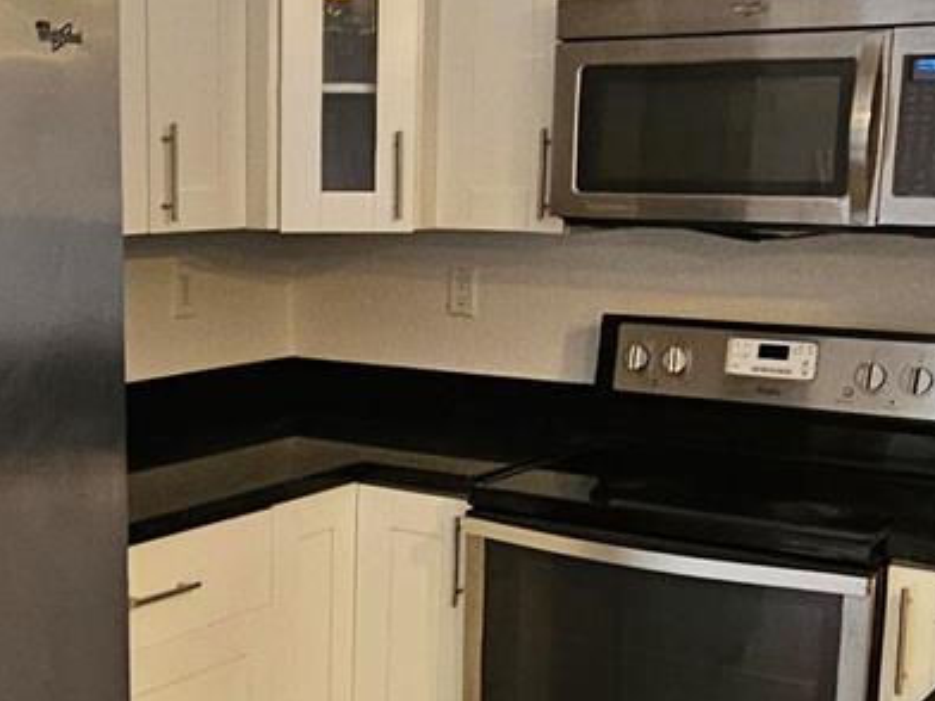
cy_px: 494
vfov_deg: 27.3
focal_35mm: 53
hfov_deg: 35.6
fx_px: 1432
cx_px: 265
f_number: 2.2
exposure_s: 1/60
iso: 400
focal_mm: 2.2
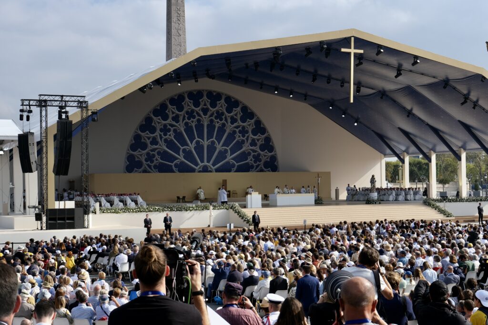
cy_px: 162
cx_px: 244
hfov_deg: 36.9
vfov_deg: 25.1
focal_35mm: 54
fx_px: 732
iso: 160
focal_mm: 35.8
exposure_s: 1/240
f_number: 8
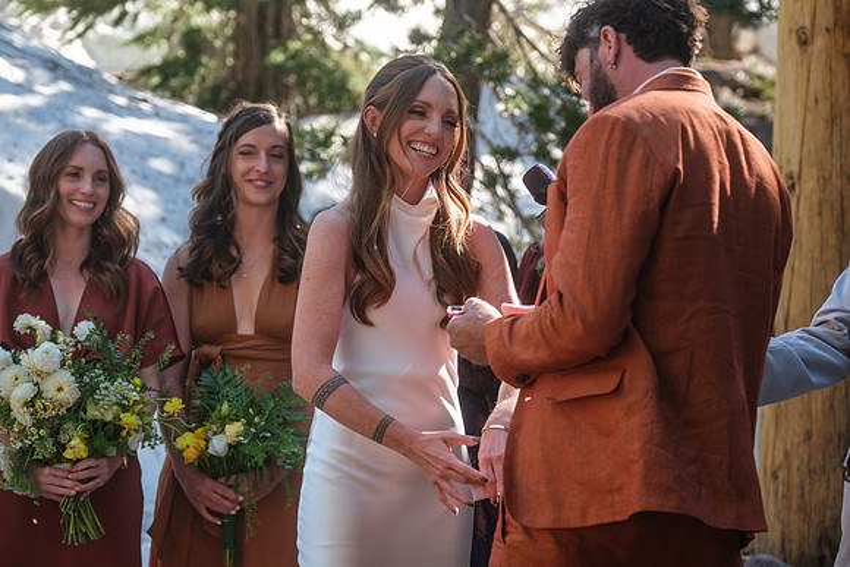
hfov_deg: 16.3
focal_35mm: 126
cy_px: 284
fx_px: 2976
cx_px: 425
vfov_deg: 10.9
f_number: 3.6
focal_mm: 83.8
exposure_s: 1/450
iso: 400
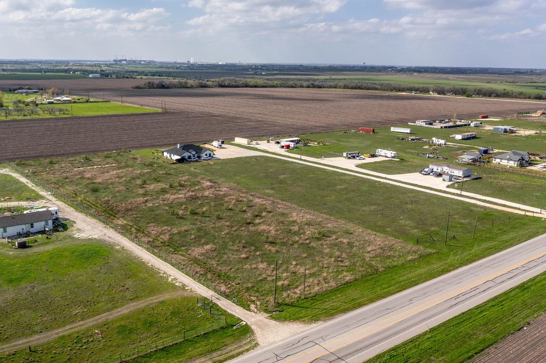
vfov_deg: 38.7
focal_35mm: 34
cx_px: 220
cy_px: 208
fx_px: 515
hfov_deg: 55.4
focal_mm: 10.26
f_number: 5.6
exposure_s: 1/400
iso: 100
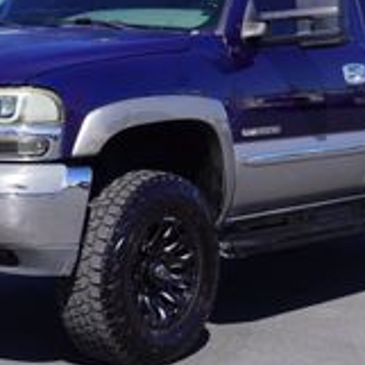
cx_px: 145
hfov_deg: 15.7
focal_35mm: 111
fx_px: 1325
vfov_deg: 15.7
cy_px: 164
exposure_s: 1/125
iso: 100
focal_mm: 35
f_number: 11
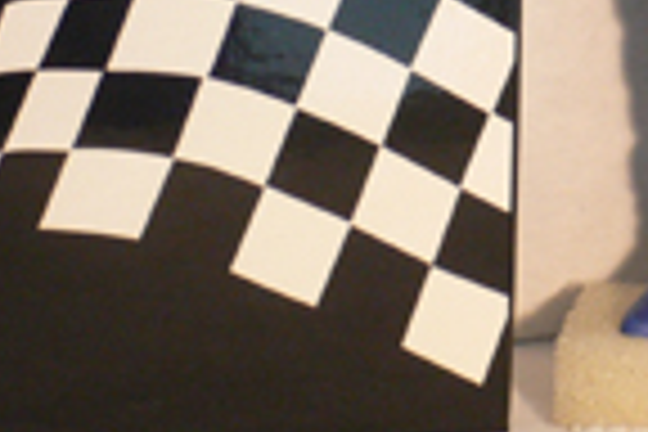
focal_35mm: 214
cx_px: 770
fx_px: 3852
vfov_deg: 6.4
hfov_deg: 9.5
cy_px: -171
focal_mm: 12.3
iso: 200
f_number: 4.2
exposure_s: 1/10
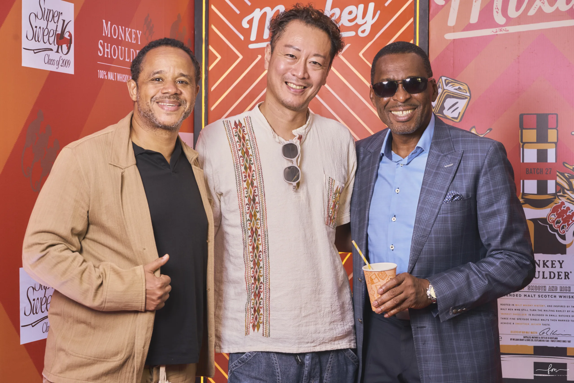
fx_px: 1355
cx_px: 287
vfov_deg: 16.1
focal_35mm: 85
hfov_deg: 23.9
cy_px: 192
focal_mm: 85
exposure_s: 1/125
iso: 400
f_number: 8
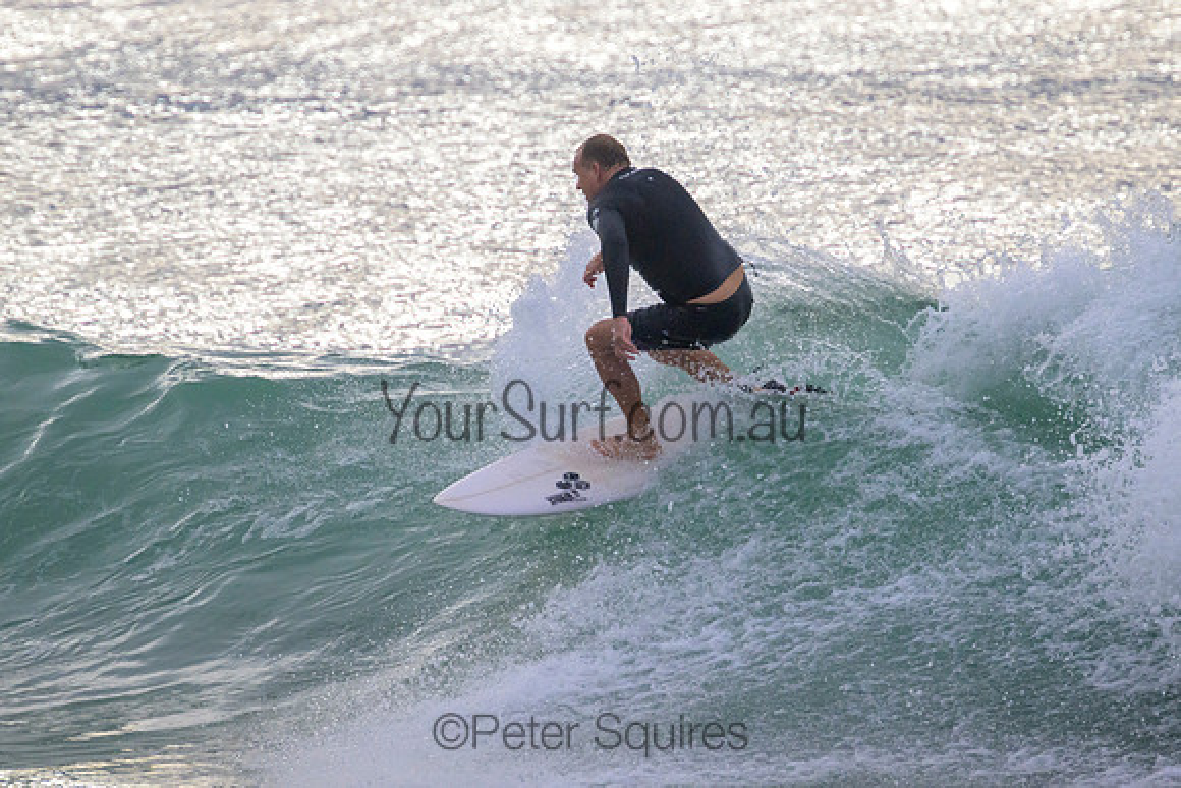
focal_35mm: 958
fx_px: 31429
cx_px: 626
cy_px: 357
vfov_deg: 1.4
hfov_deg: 2.2
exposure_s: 1/1600
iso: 2500
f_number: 11
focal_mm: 800
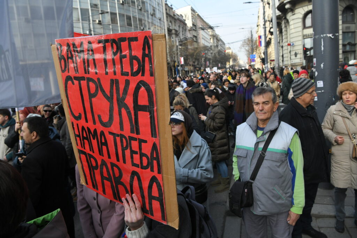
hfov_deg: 73.7
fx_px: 238
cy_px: 119
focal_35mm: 24
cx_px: 178
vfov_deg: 53.1
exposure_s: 1/1000
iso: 1000
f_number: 8
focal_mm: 24
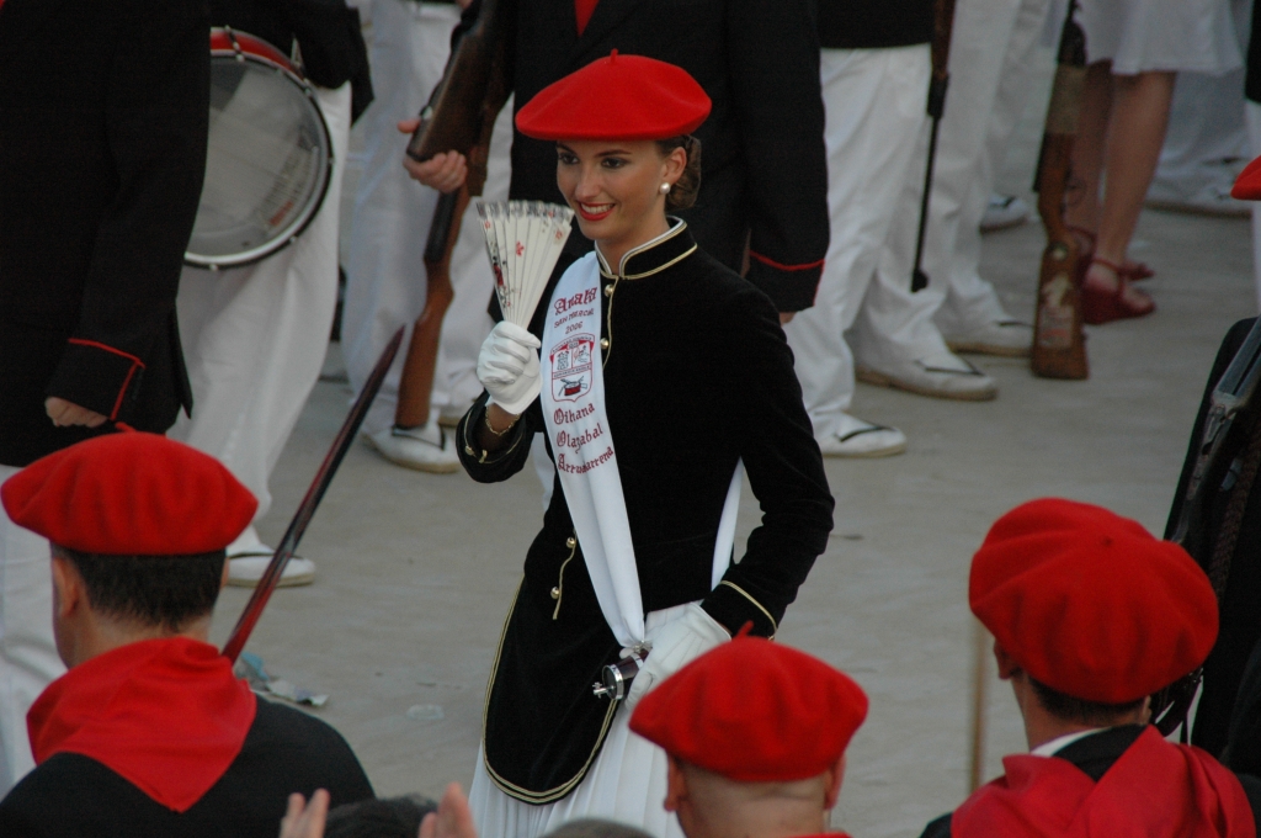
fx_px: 10495
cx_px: 630
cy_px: 419
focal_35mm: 300
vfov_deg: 4.6
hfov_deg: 6.9
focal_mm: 200
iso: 800
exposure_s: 1/200
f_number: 6.3
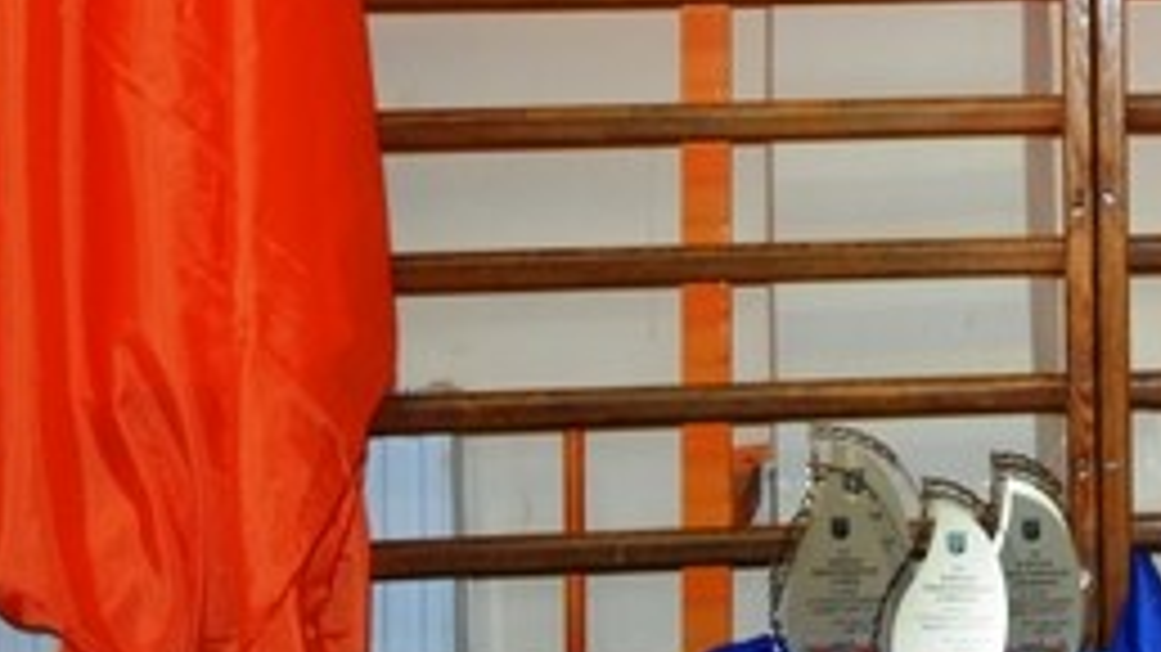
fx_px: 3601
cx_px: 1606
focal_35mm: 117
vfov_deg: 10.1
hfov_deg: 17.0
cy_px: -283
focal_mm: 24
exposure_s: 1/60
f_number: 3.8
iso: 560
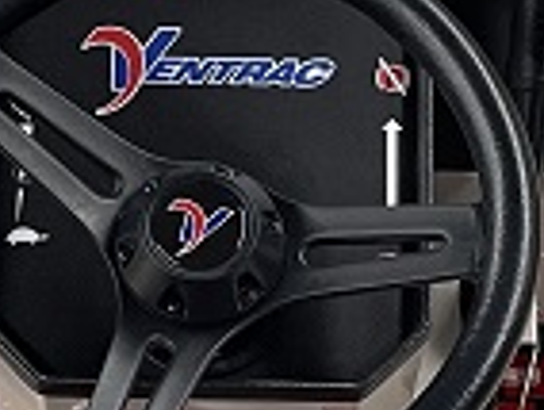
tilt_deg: -46.2
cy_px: 410
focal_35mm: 146
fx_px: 2298
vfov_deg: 10.1
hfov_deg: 13.5
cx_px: 188
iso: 80
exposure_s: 1/60
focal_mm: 4.2
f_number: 1.6
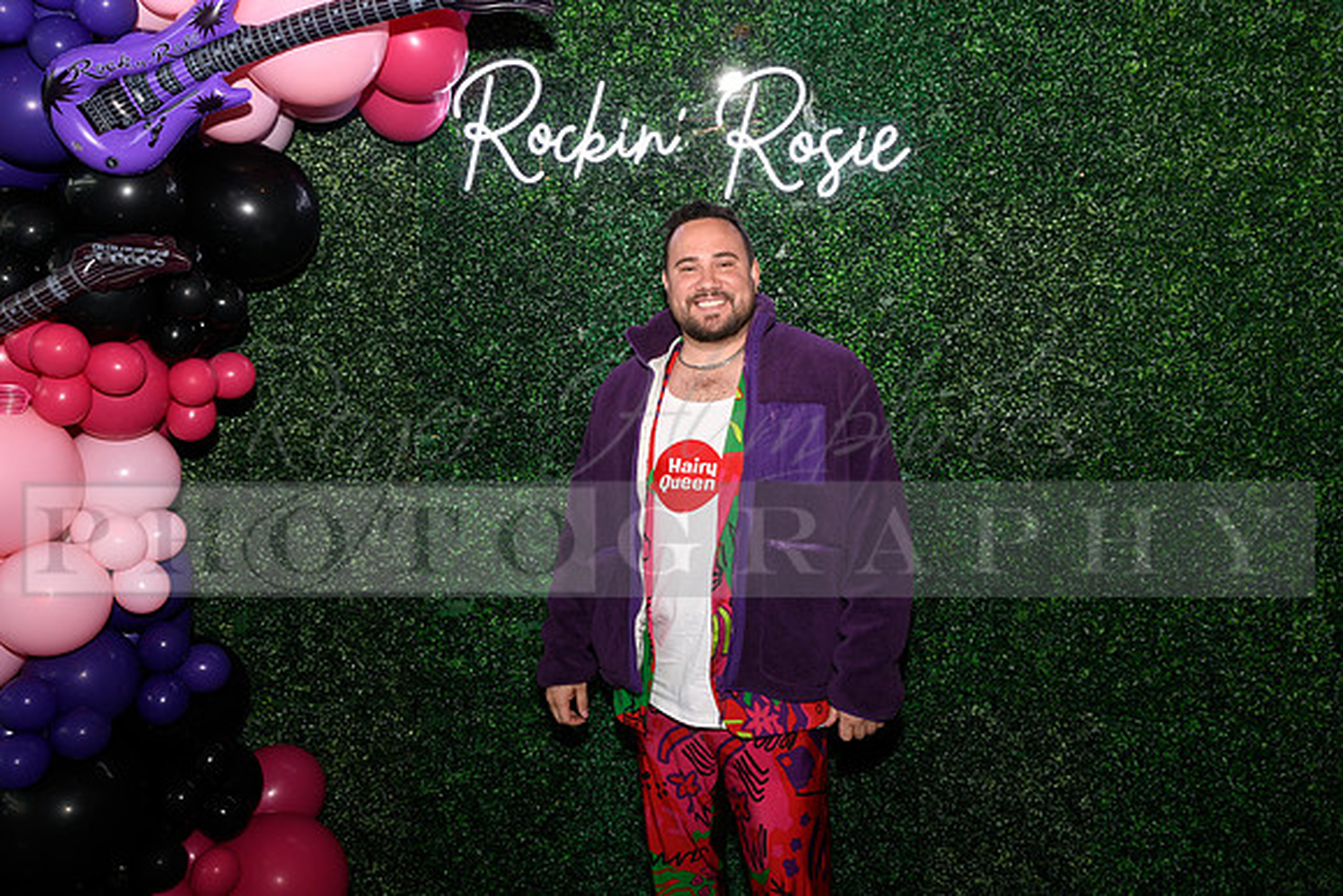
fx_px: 1157
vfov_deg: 42.3
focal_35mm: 31
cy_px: 448
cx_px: 672
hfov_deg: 60.3
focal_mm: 31
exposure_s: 1/60
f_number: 6.3
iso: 500
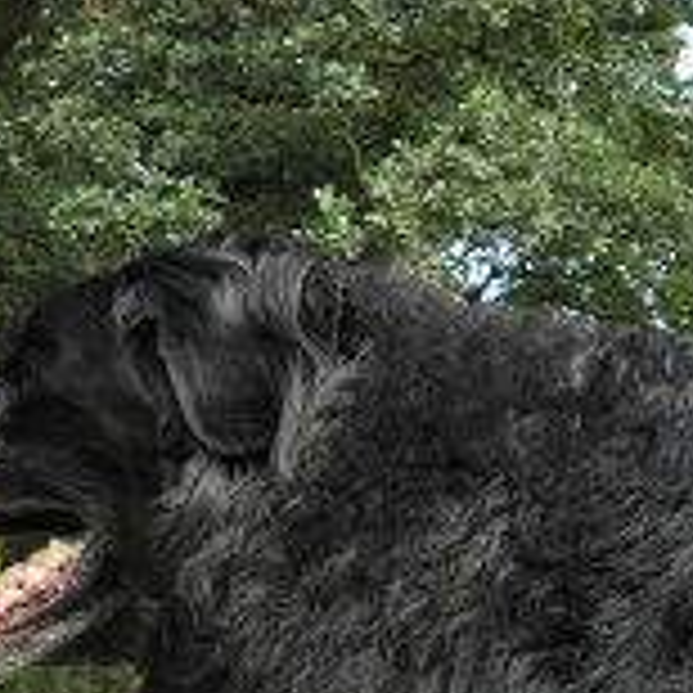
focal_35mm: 87
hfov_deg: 19.8
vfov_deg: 19.7
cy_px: 572
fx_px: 1971
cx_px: 189
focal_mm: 6.7
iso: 160
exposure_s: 1/200
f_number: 4.5
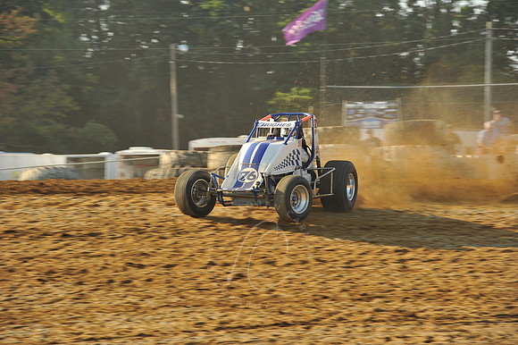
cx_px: 259
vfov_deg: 7.6
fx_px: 2588
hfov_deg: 11.4
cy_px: 172
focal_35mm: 180
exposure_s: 1/320
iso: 400
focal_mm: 180
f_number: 9
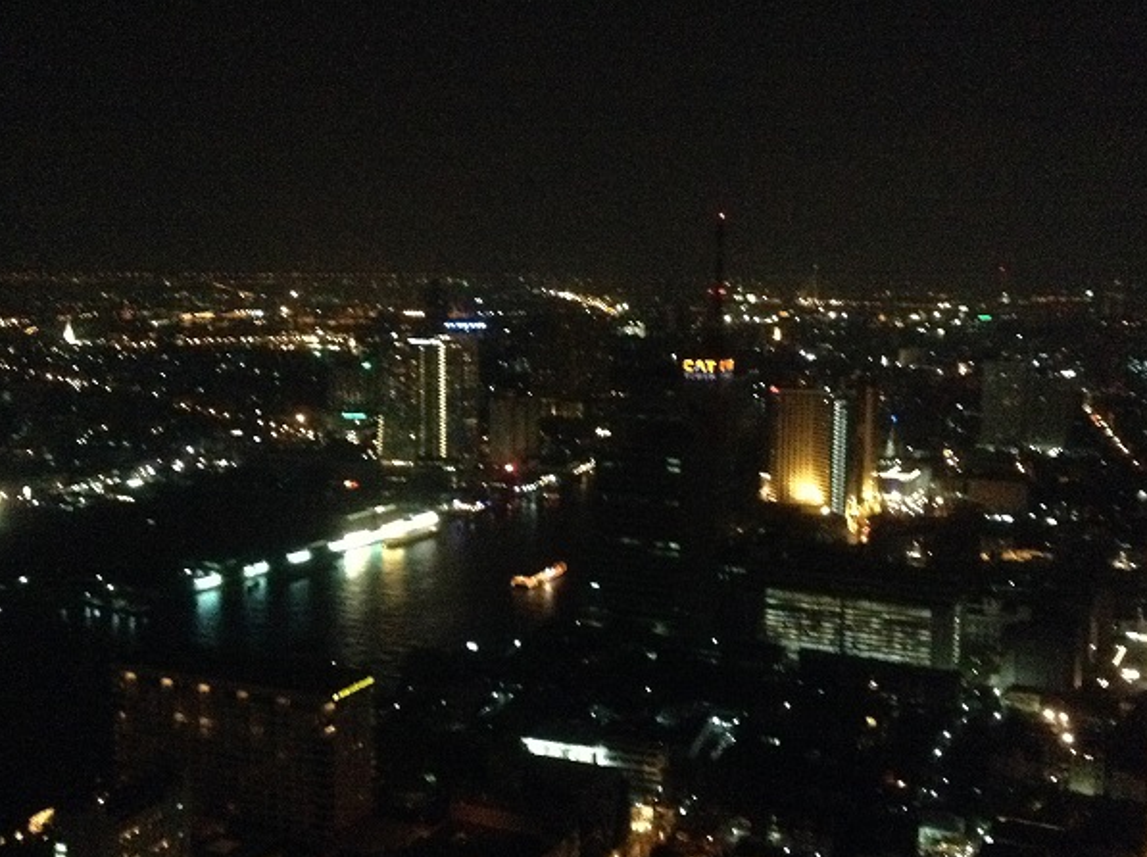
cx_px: 580
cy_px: 451
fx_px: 1423
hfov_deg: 43.9
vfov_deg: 33.5
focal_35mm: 43
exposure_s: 1/15
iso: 640
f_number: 2.4
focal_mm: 3.3
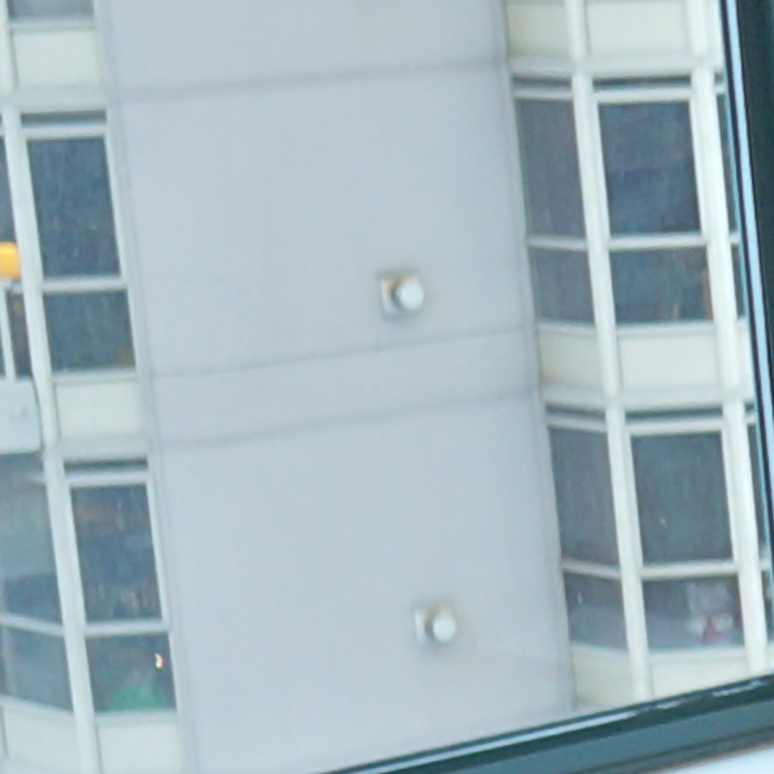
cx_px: 2262
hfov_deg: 8.7
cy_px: 490
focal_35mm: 168
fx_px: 4250
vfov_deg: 10.4
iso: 320
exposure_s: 1/60
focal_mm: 16
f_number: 4
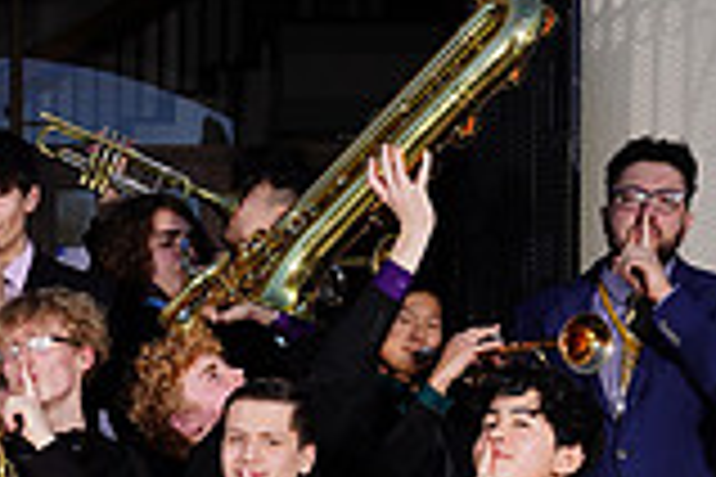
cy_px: 673
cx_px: 5
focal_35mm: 128
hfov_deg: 15.7
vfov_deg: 10.4
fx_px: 2546
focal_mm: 35
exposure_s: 1/250
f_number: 8
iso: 100
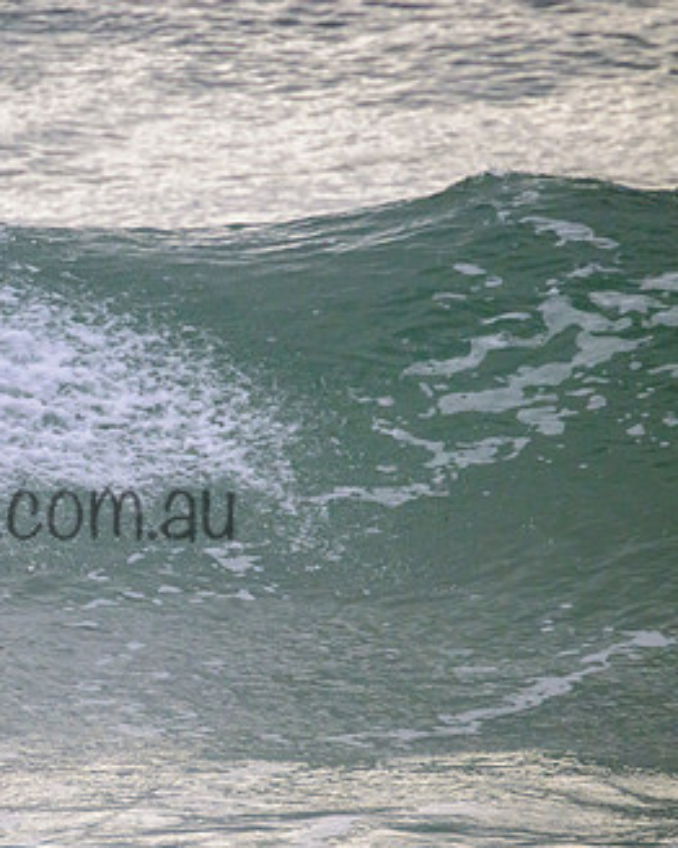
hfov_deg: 1.2
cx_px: -39
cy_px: 480
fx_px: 33341
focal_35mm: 1328
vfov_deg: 1.5
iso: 2500
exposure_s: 1/2000
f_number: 11
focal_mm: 800
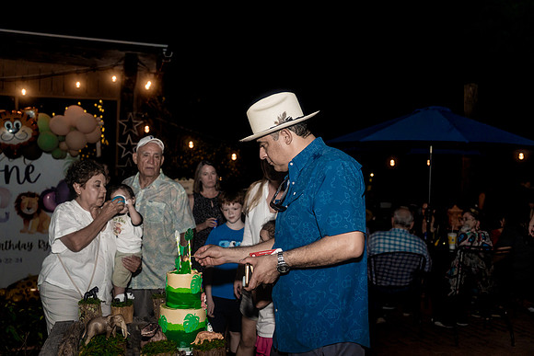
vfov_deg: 37.9
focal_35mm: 35
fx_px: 519
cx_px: 267
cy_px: 178
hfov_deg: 54.4
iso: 2000
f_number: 3.2
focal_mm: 35
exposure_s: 1/200
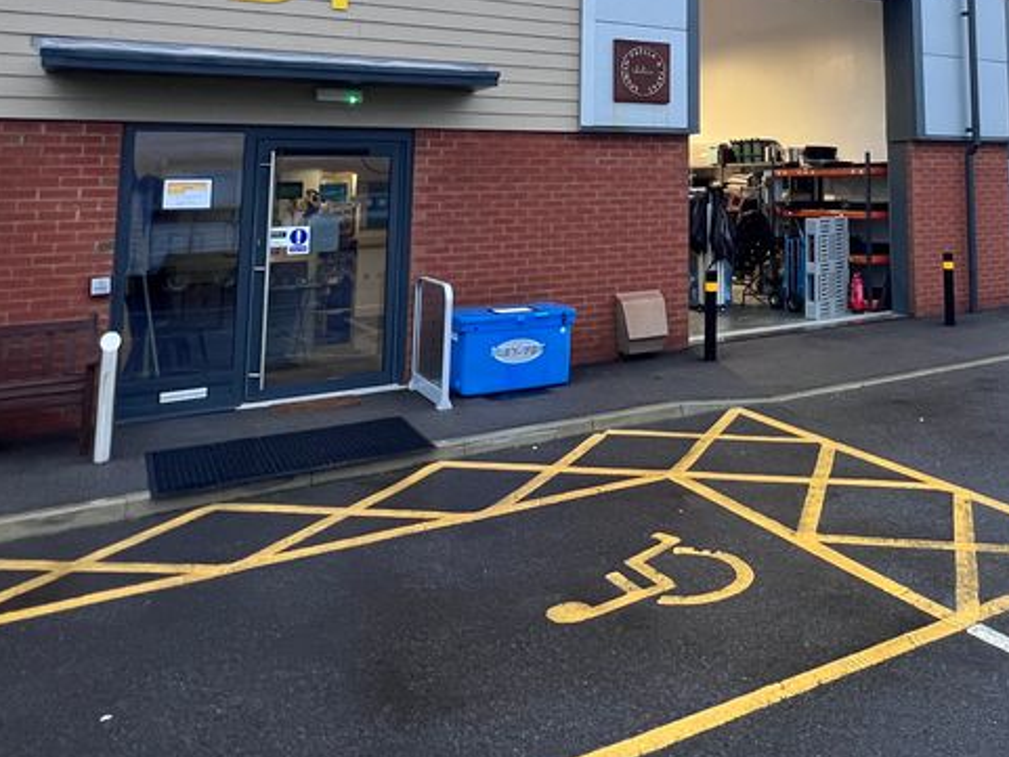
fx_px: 875
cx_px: 787
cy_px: 70
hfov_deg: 56.2
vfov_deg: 42.7
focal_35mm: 30
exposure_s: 1/100
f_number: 1.8
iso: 250
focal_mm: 1.57
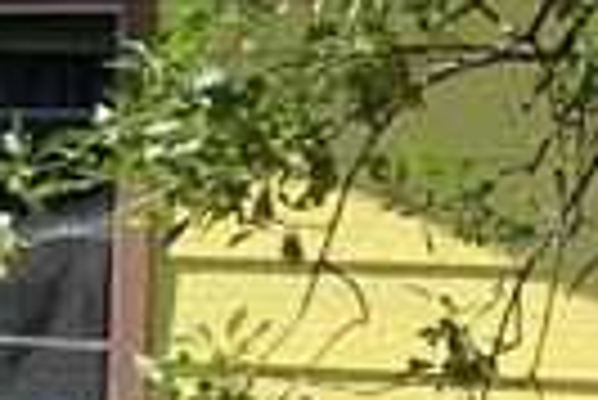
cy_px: 103
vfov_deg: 6.6
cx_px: -616
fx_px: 3459
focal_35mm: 208
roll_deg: -2.7
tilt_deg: +2.8
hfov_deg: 9.2
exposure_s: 1/1250
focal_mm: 4.25
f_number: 1.8
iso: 25
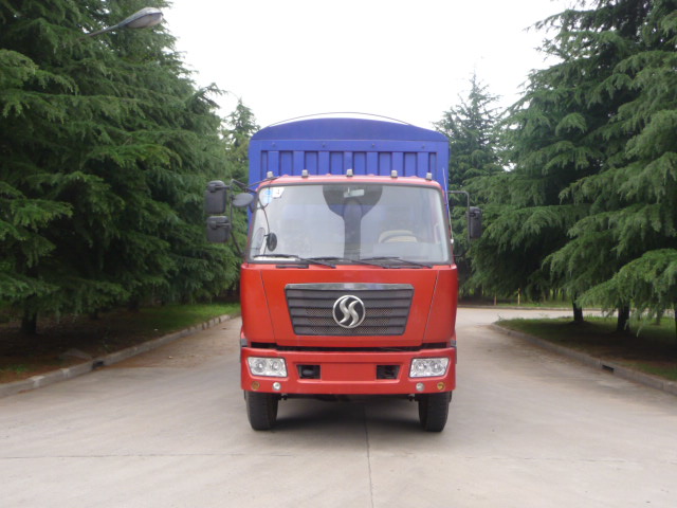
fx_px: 763
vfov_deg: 36.8
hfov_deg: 47.9
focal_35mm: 39
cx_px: 338
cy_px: 254
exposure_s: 1/200
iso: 100
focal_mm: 4.7
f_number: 3.3
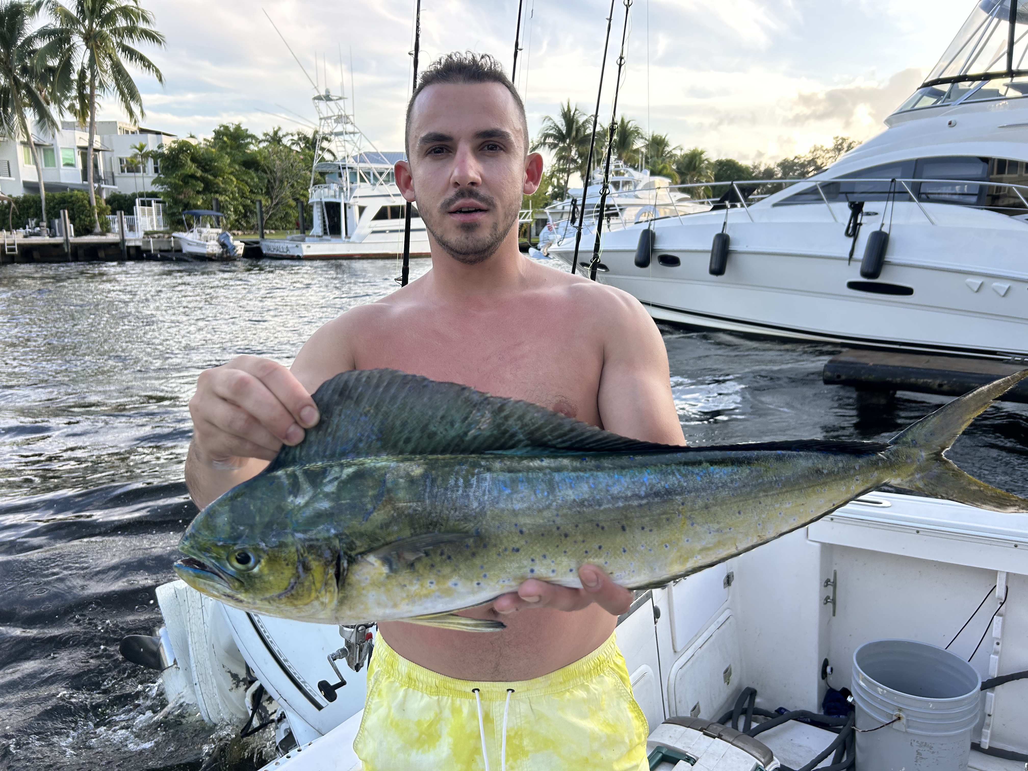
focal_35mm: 26
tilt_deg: -10.9
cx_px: 514
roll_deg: -0.4
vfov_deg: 53.1
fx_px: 772
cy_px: 386
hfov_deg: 67.3
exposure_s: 1/413
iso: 50
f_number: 1.5
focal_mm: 5.7
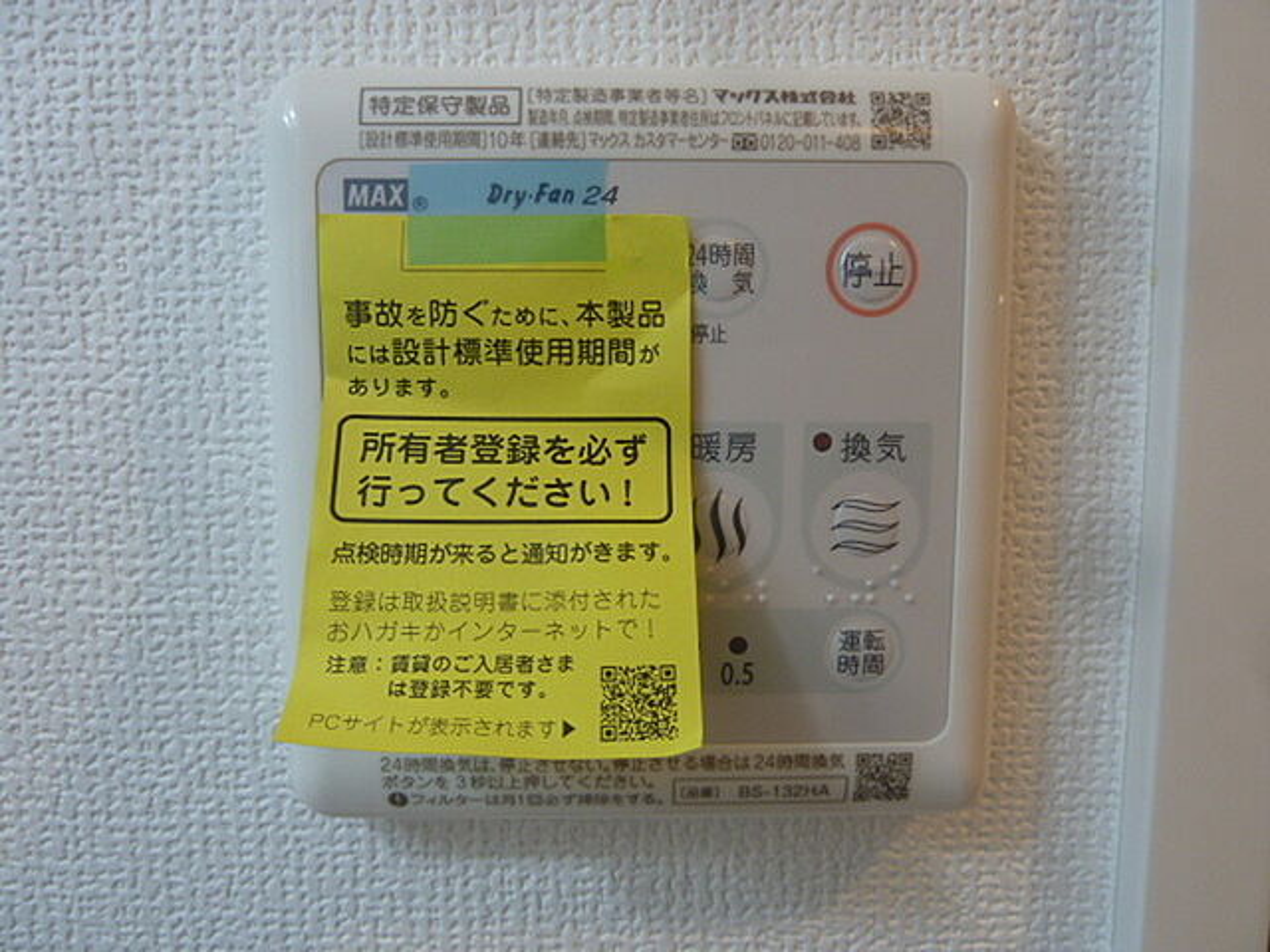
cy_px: 476
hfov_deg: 69.4
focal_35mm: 25
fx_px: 917
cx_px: 635
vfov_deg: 54.9
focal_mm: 4.1
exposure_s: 1/30
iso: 125
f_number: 3.3
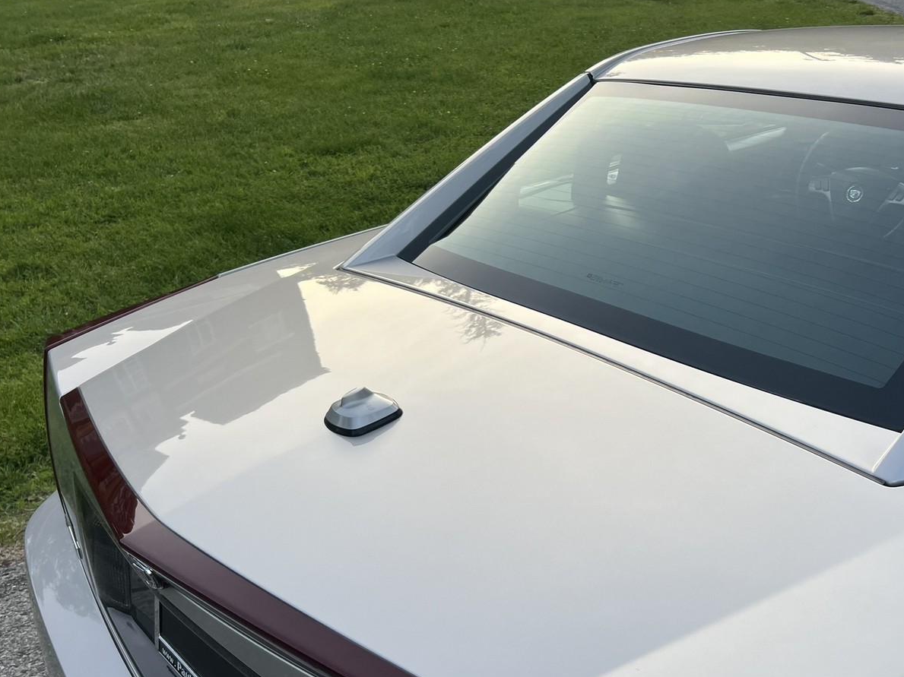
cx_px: 563
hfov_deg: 52.1
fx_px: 914
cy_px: 448
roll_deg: +4.2
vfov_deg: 40.2
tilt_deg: -33.1
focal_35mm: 35
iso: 50
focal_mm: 5.7
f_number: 1.5
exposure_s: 1/414
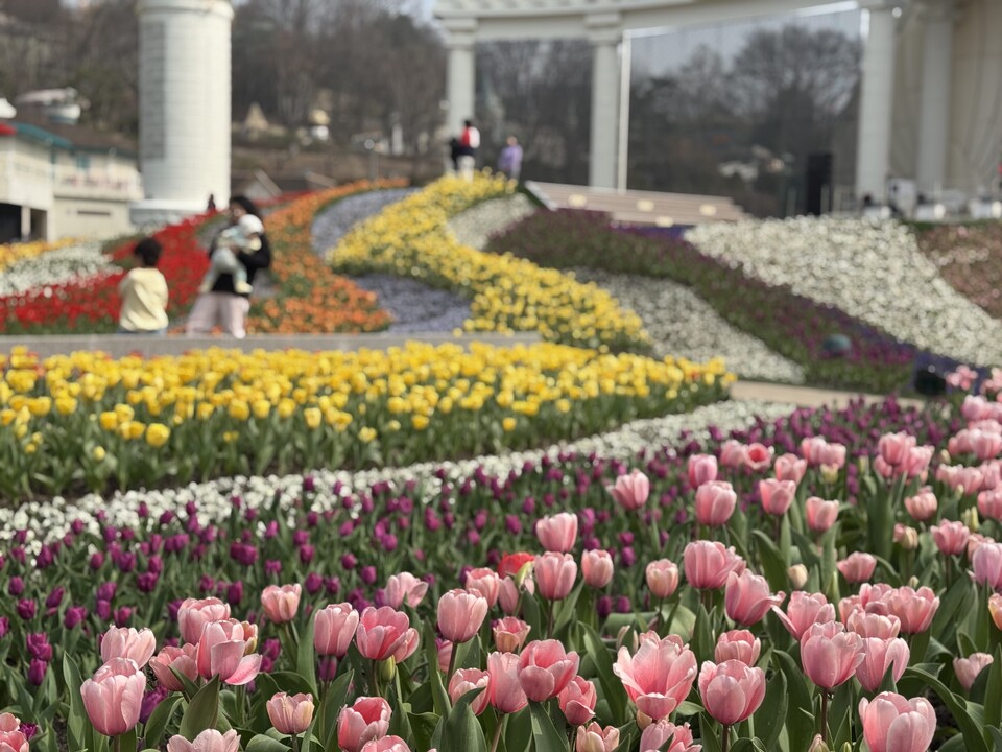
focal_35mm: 48
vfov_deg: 30.3
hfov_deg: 39.7
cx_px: 501
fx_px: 1389
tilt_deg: -2.9
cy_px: 376
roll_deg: -1.3
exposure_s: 1/3425
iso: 64
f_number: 1.78
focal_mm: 6.76
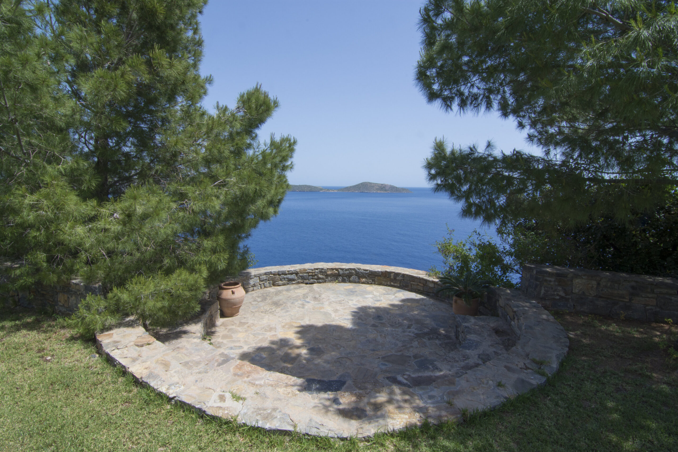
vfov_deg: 72.1
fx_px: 311
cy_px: 226
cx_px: 339
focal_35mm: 16
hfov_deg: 95.0
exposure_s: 1/50
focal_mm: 11
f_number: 16
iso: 200
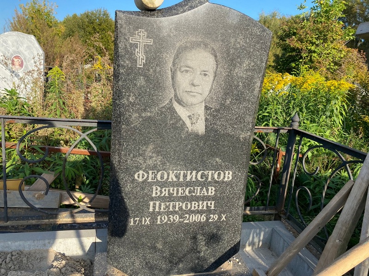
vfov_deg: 53.1
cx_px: 184
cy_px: 138
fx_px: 277
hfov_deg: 67.3
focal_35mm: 26
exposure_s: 1/981
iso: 32
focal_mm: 4.25
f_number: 1.8
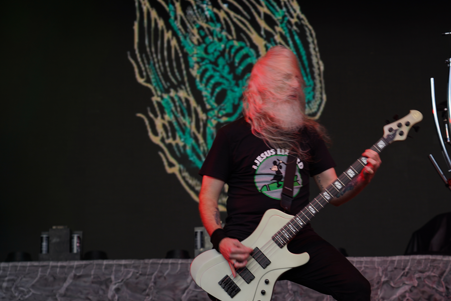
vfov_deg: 14.7
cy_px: 180
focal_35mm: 93
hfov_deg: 21.9
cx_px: 275
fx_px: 1165
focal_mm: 73
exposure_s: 1/100
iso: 100
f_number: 4.5
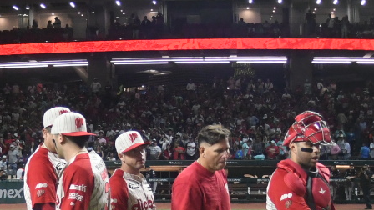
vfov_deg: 13.1
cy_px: 216
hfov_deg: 23.0
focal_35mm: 91
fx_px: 902
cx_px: 57
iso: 2500
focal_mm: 16
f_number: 2.8
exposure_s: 1/640
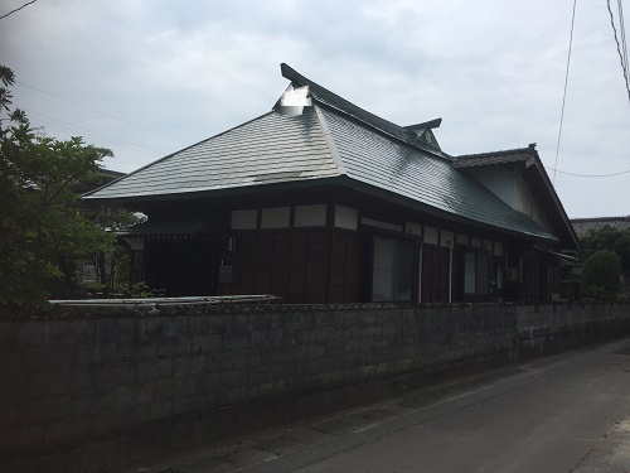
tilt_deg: +5.7
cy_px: 236
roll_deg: -4.5
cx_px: 315
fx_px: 528
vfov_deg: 48.2
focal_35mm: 29
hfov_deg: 61.7
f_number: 2.2
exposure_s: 1/2475
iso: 32
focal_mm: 4.15
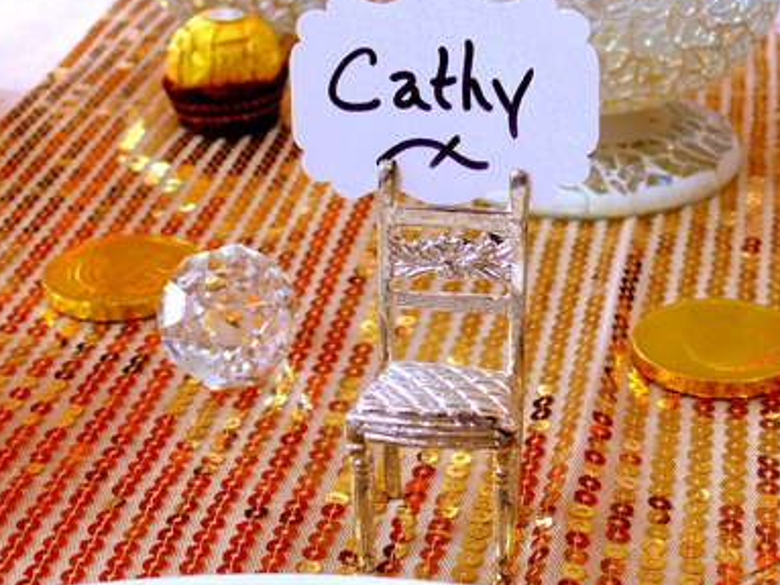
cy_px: 311
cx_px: 437
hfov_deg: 24.1
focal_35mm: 81
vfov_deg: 18.2
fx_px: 1825
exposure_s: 1/40
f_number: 3.2
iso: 100
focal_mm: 11.5
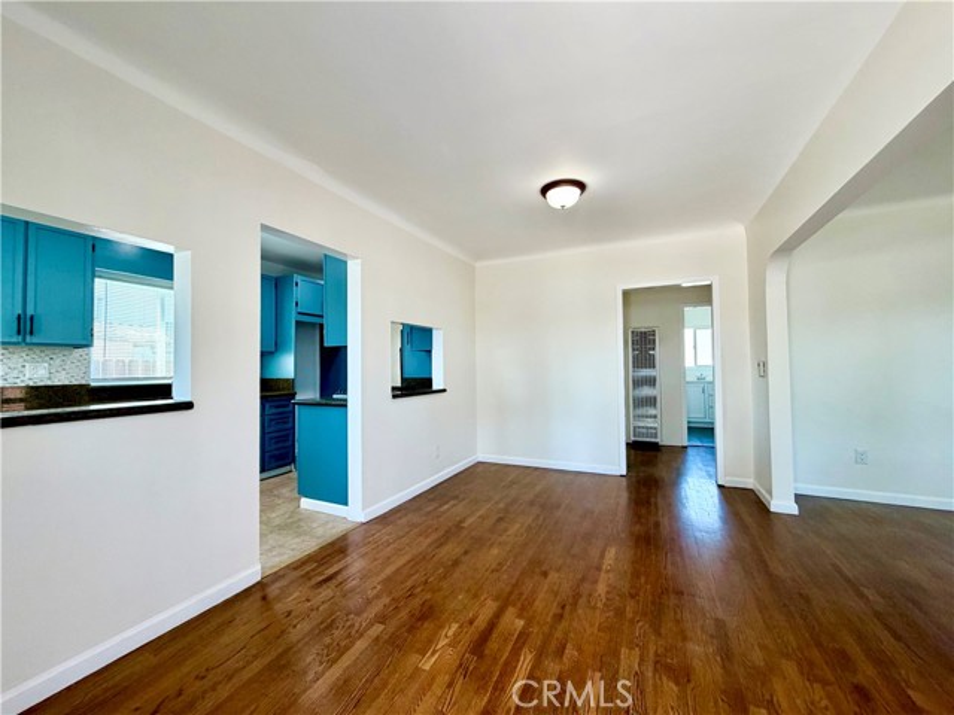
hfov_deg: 102.1
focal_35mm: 14
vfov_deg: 85.7
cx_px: 477
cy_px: 358
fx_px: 386
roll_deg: +2.9
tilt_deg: +2.1
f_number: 2.2
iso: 200
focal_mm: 2.22
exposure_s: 1/120
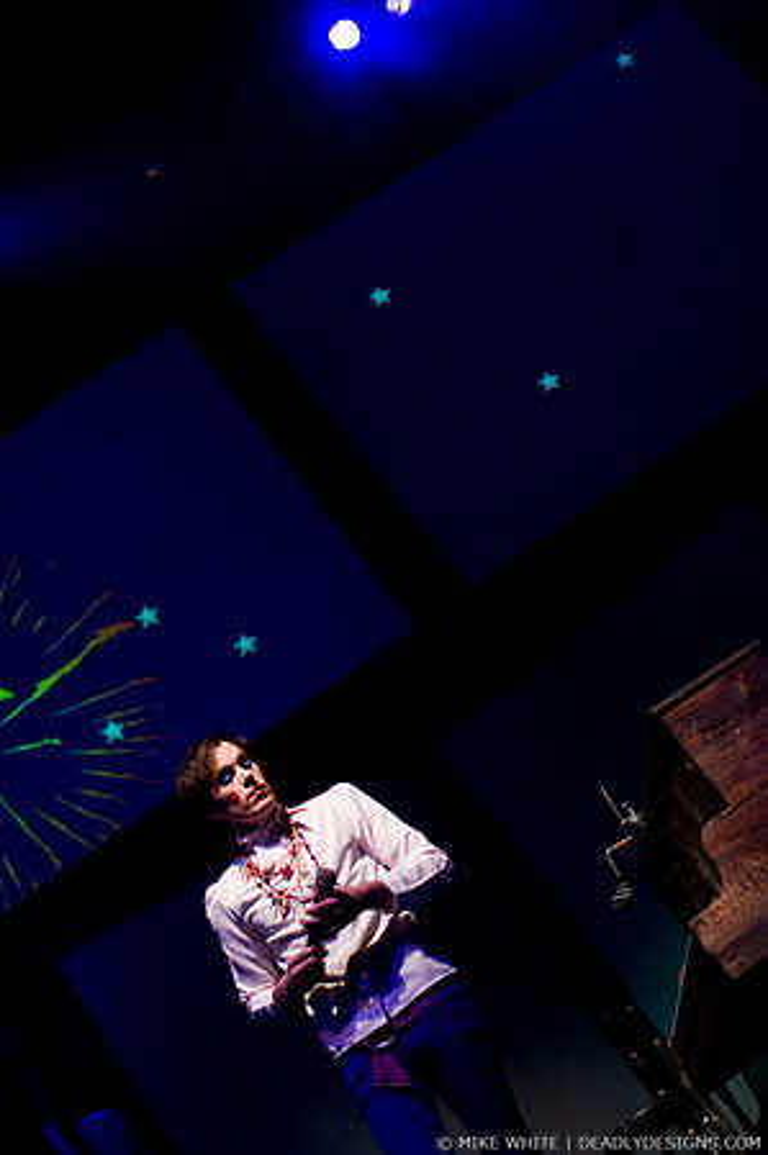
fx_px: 1924
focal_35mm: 60
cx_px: 384
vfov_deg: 33.4
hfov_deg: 22.6
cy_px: 578
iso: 640
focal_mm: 40
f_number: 2.8
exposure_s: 1/125
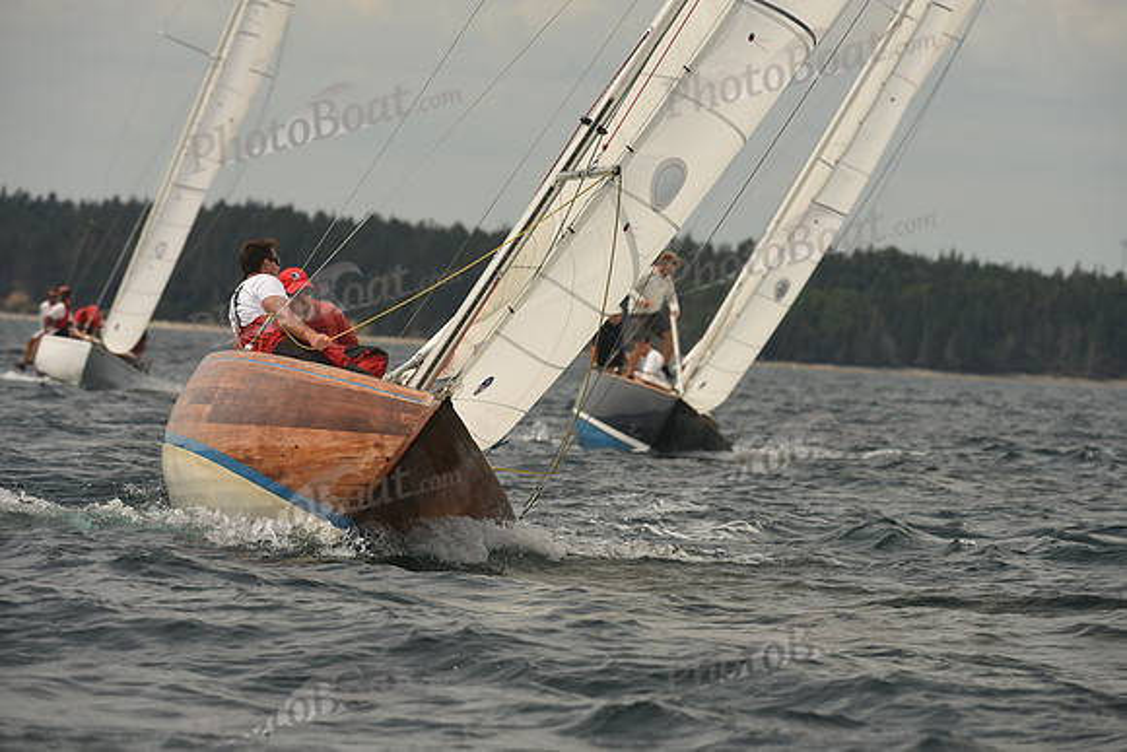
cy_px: 376
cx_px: 564
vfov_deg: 4.2
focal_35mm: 330
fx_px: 10333
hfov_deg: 6.2
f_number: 7.1
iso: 250
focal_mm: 330
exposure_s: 1/1000
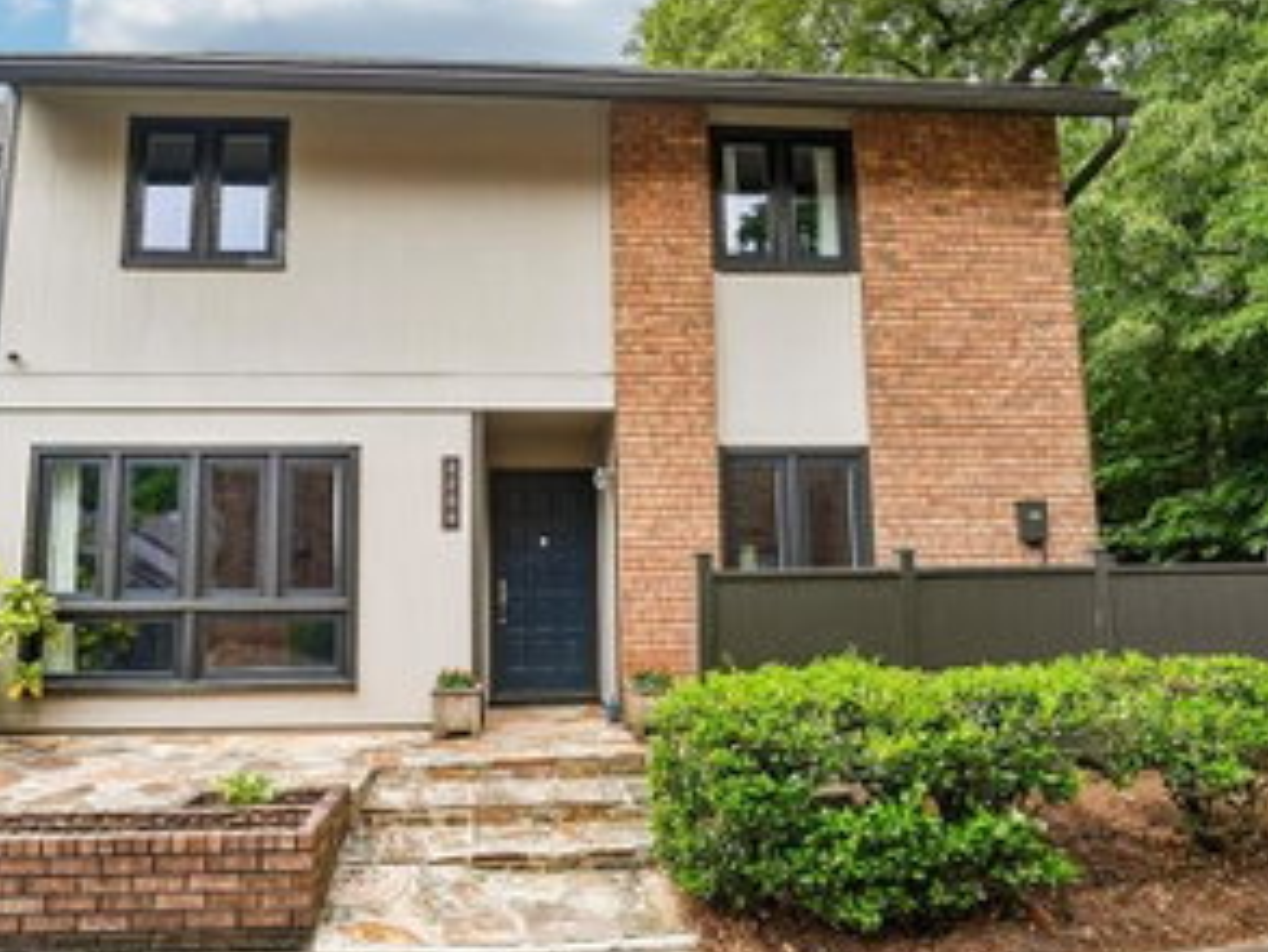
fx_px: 806
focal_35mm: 22
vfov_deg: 61.1
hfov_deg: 76.2
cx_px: 573
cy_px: 491
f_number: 8
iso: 320
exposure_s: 1/320
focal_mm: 14
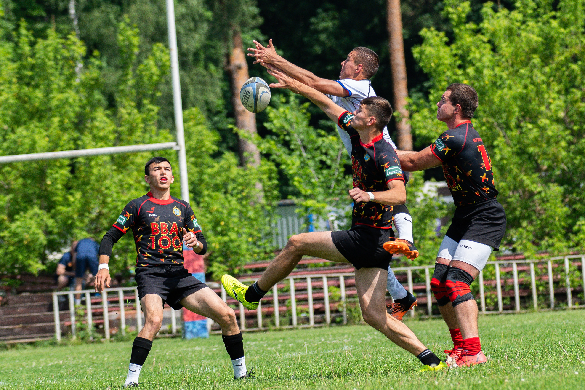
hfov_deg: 5.4
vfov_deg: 3.6
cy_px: 142
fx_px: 6200
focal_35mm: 382
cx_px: 372
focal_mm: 200
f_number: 5.6
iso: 640
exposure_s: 1/2500
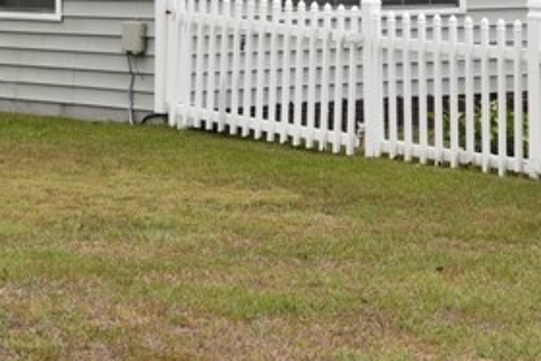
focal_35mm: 168
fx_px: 2526
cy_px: -278
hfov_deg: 12.2
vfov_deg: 7.9
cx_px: 112
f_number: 9
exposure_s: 1/200
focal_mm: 46
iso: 100
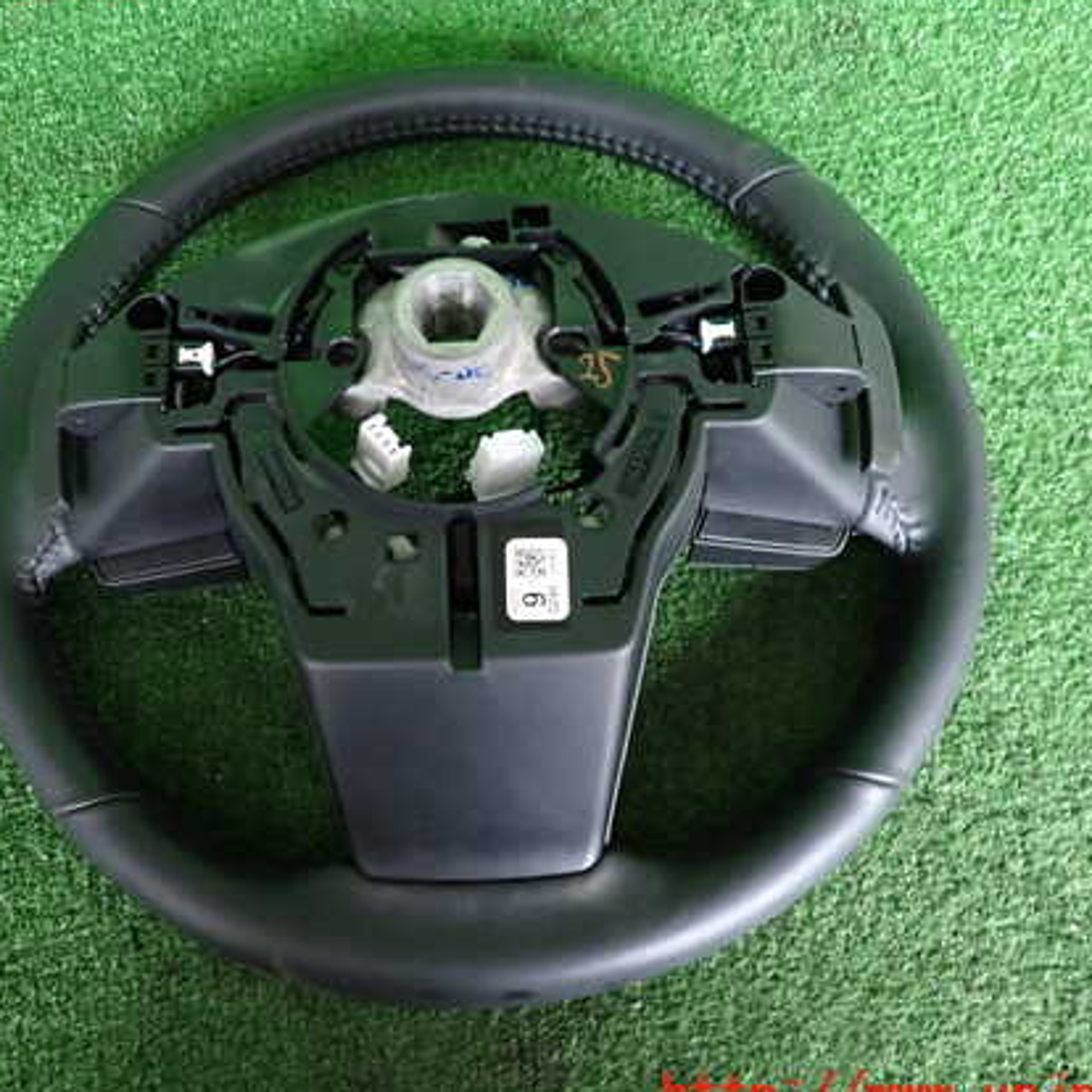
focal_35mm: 32
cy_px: 538
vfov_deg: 51.1
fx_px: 1142
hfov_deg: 50.9
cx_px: 467
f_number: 2
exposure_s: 1/30
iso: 400
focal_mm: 4.5
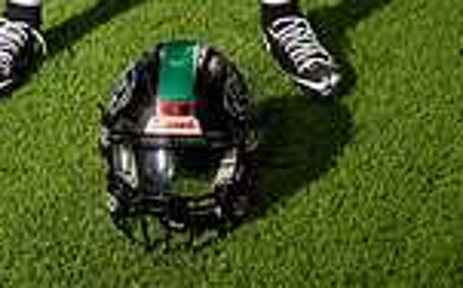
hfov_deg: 13.3
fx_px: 1991
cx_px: 178
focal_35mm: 158
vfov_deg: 7.7
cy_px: -392
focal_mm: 52
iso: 1000
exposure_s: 1/400
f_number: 7.1
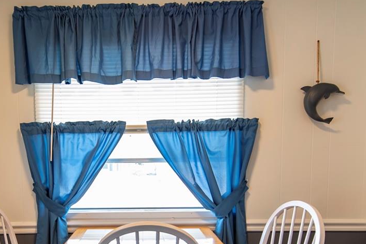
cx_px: 128
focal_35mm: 34
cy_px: 187
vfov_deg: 37.8
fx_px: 346
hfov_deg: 54.8
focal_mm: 15
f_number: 2.8
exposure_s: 1/15
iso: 100
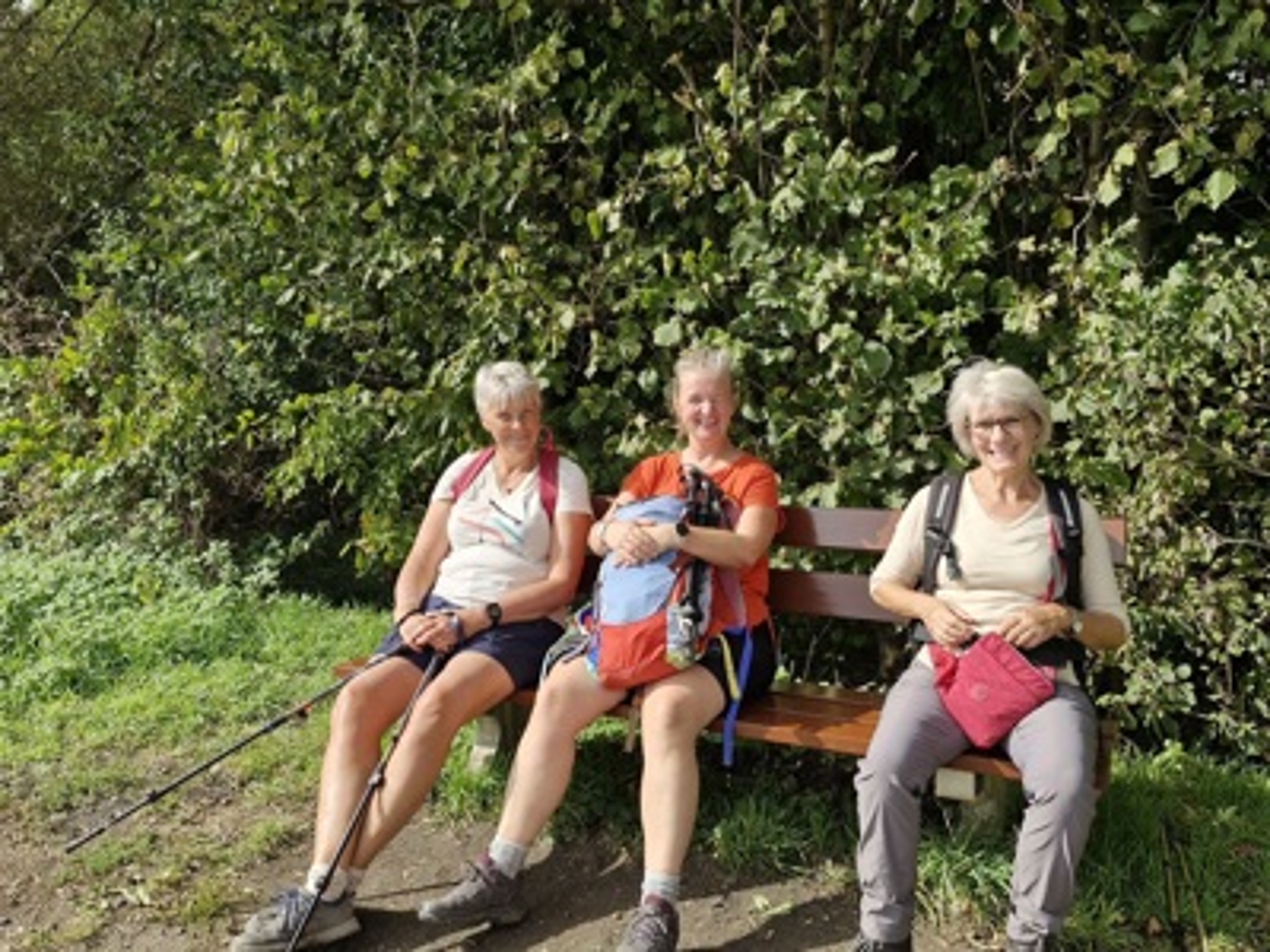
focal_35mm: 23
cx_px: 635
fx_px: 844
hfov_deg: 73.9
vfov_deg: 58.9
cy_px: 476
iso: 50
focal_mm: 5.54
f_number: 1.8
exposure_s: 1/1384
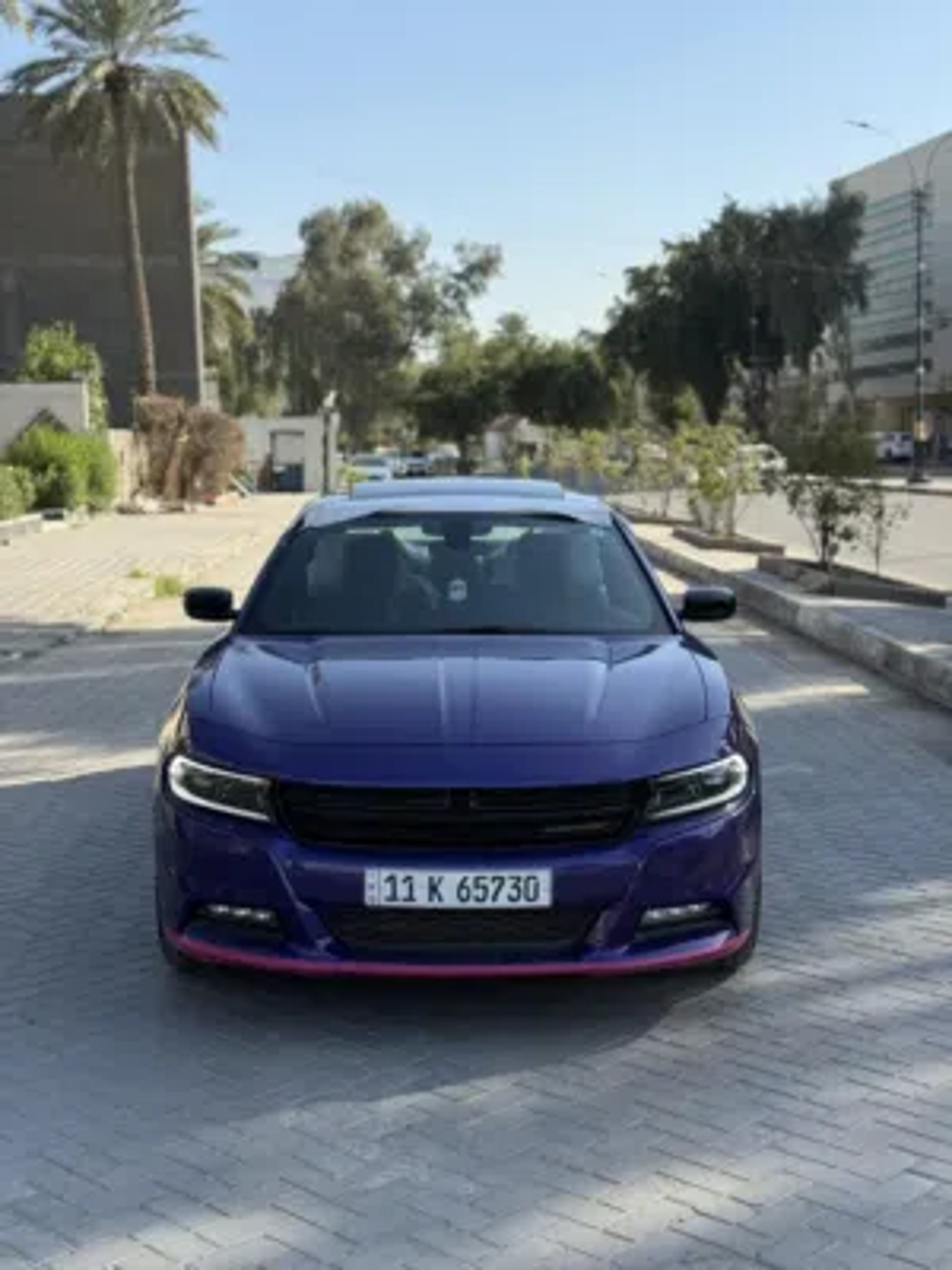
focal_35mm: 48
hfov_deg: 30.3
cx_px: 476
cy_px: 635
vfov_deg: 39.7
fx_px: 1760
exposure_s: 1/3226
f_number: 1.78
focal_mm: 6.76
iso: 100
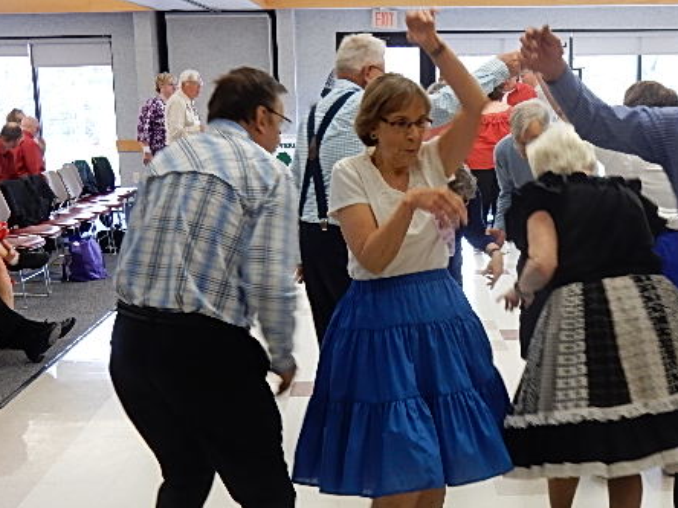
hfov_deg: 30.9
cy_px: 330
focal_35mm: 62
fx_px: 1214
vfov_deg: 23.6
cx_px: 455
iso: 320
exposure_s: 1/30
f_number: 4.2
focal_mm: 7.6
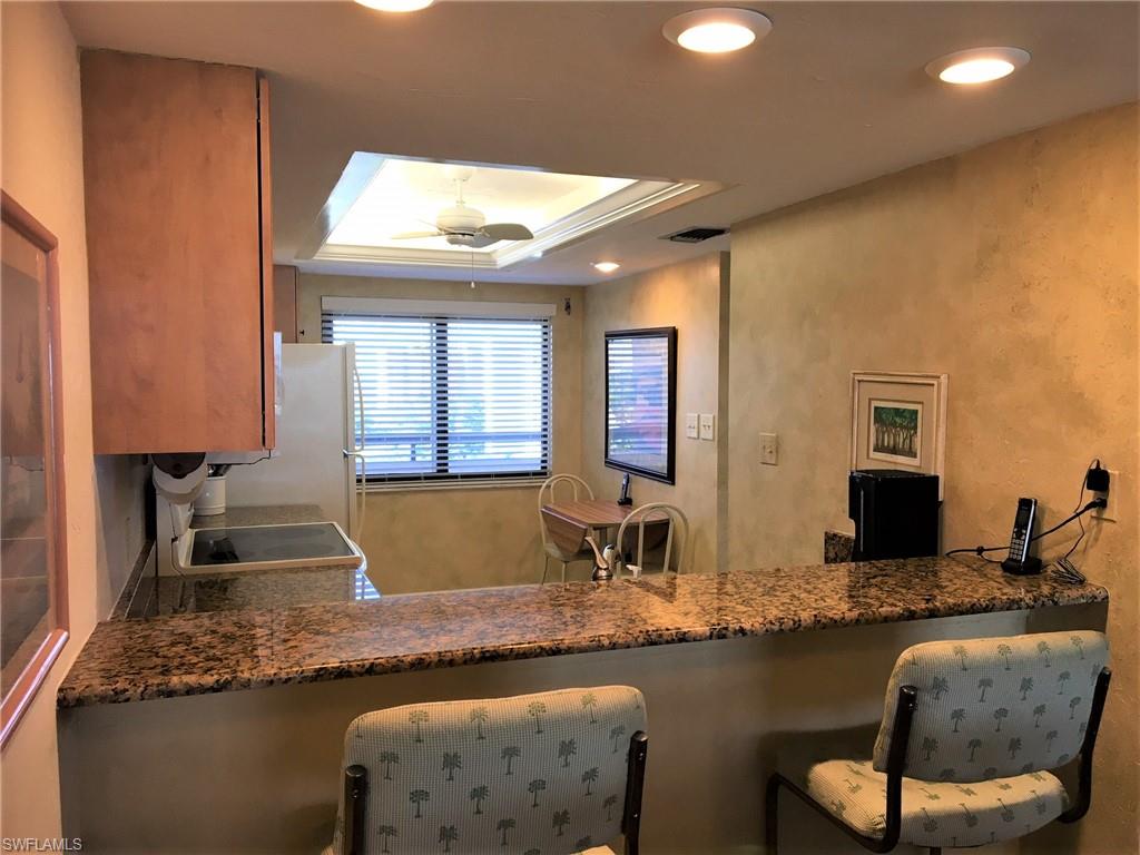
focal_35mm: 29
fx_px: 955
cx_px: 570
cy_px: 428
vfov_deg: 48.2
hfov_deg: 61.7
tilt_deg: -3.4
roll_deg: -0.7
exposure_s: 1/30
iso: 25
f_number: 2.2
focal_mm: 4.15
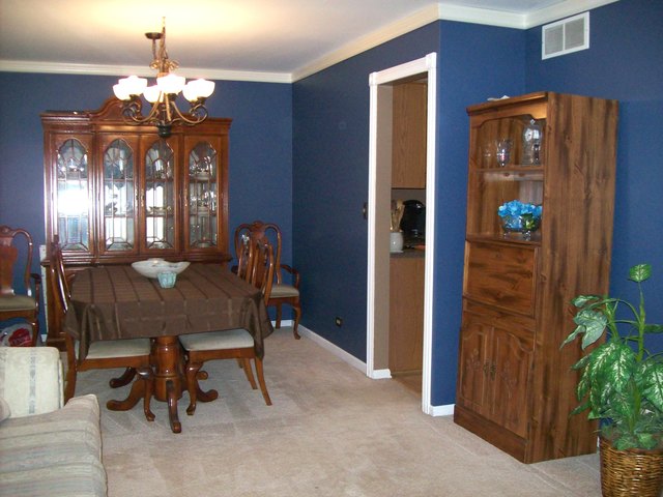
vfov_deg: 39.7
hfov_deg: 51.4
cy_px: 248
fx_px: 690
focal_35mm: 36
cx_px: 332
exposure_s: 1/64
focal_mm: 6
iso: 200
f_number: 2.7
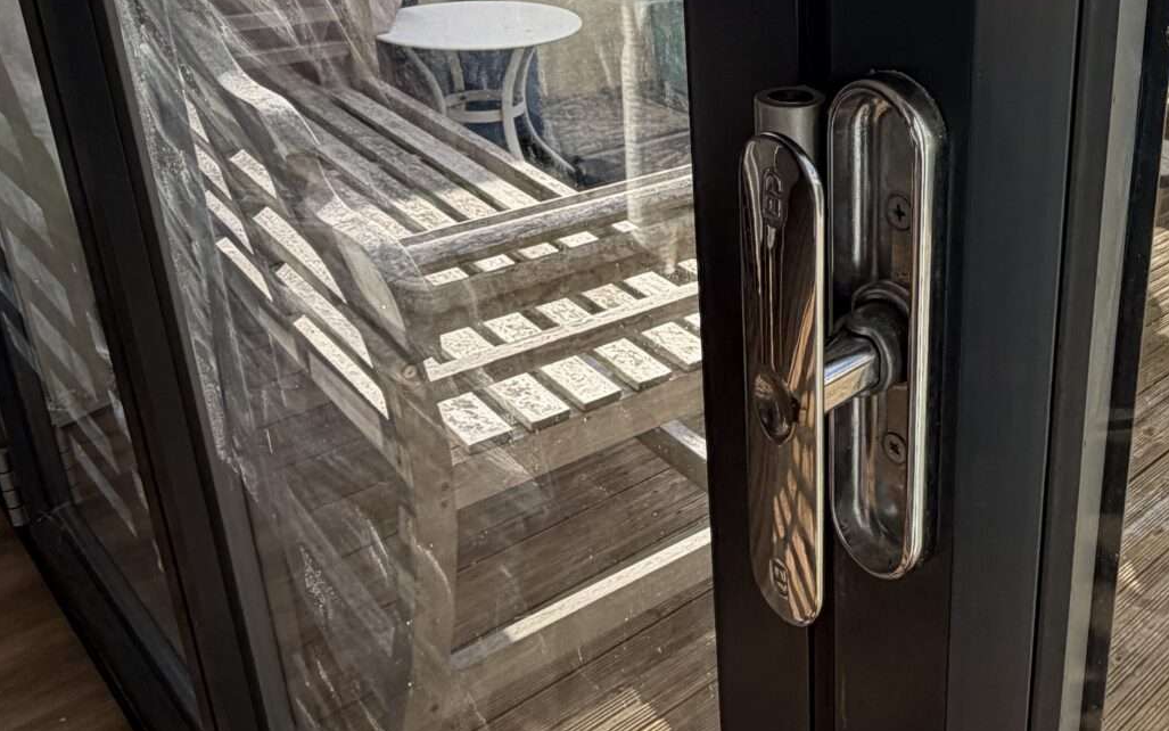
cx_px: 979
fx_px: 1179
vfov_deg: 33.7
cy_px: 172
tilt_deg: -20.7
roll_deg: -2.4
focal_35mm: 37
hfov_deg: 48.9
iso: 40
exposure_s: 1/502
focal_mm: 2.22
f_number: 2.2
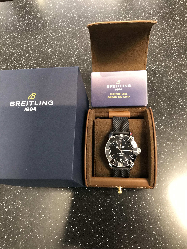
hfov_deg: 49.7
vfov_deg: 63.4
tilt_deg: -67.2
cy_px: 124
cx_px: 94
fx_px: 202
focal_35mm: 28
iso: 80
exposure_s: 1/17
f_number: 1.8
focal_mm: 3.99
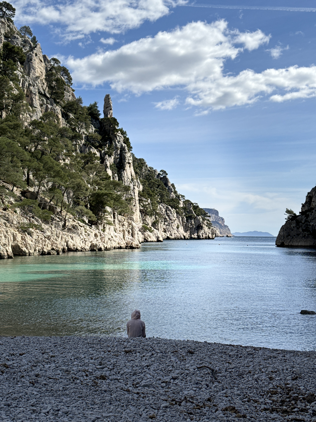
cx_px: 158
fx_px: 584
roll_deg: -0.1
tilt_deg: +2.6
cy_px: 211
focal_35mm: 48
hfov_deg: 30.3
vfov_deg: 39.7
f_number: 1.78
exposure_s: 1/7092
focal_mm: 6.86
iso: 64
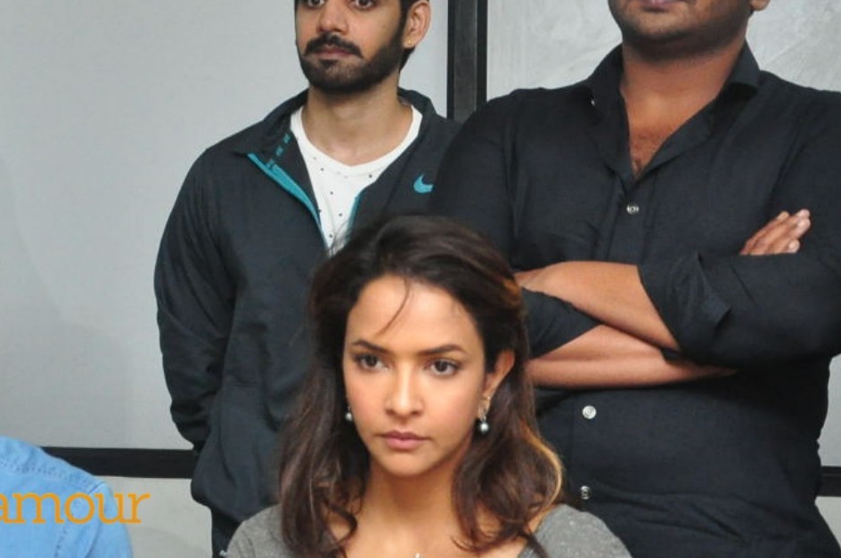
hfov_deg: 16.4
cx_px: -47
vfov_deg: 11.2
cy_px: 240
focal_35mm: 122
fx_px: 2847
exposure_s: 1/125
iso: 1600
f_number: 6.3
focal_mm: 34
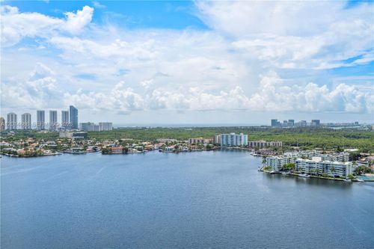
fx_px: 363
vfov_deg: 37.8
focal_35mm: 35
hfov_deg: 54.5
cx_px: 187
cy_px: 124
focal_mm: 35
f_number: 8
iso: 400
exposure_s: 1/1250
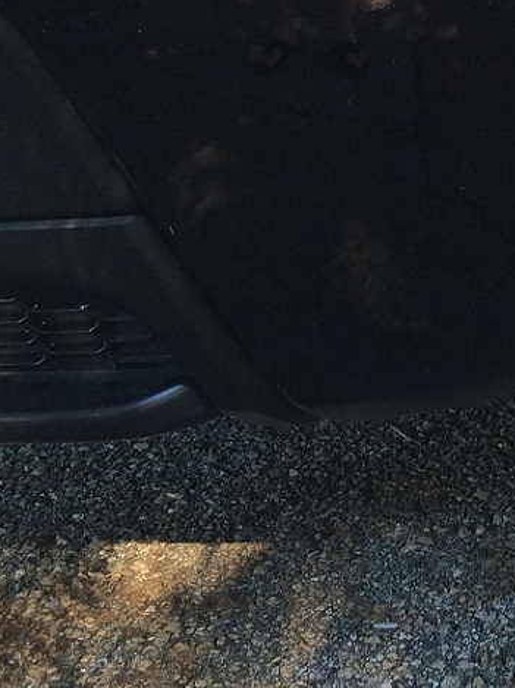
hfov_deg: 14.7
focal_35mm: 96
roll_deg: +0.6
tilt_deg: -11.8
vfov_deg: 19.7
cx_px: 684
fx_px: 1907
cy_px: -51
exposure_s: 1/60
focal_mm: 4.15
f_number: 2.2
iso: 40
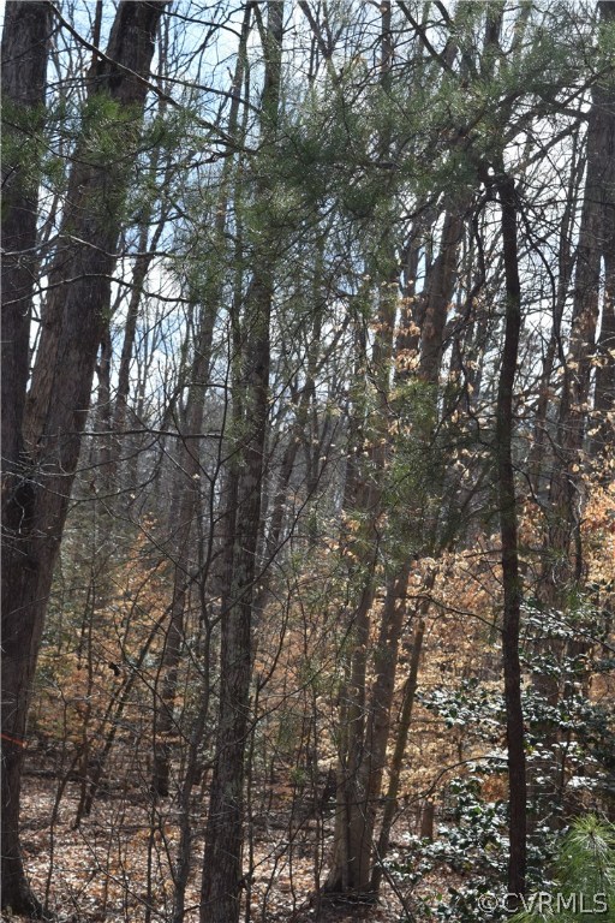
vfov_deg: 33.4
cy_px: 462
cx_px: 308
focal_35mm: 60
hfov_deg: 22.6
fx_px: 1537
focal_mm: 40
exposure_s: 1/320
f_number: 9
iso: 200
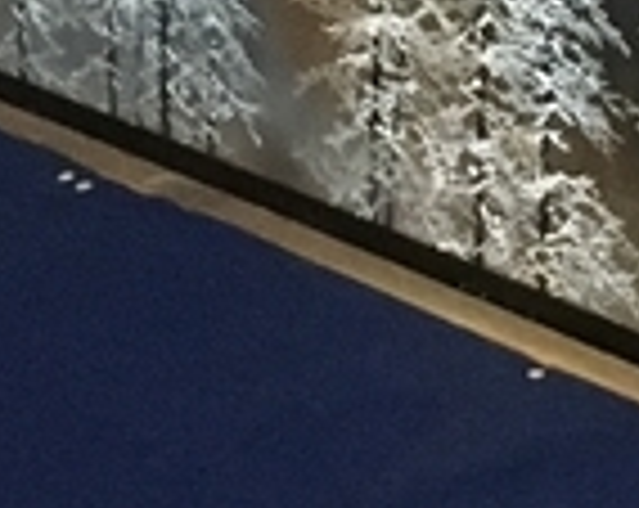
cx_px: 1332
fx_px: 4530
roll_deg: -0.7
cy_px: -787
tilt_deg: -5.3
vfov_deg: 6.1
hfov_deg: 7.7
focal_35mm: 240
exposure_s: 1/15
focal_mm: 4.15
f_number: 2.2
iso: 250
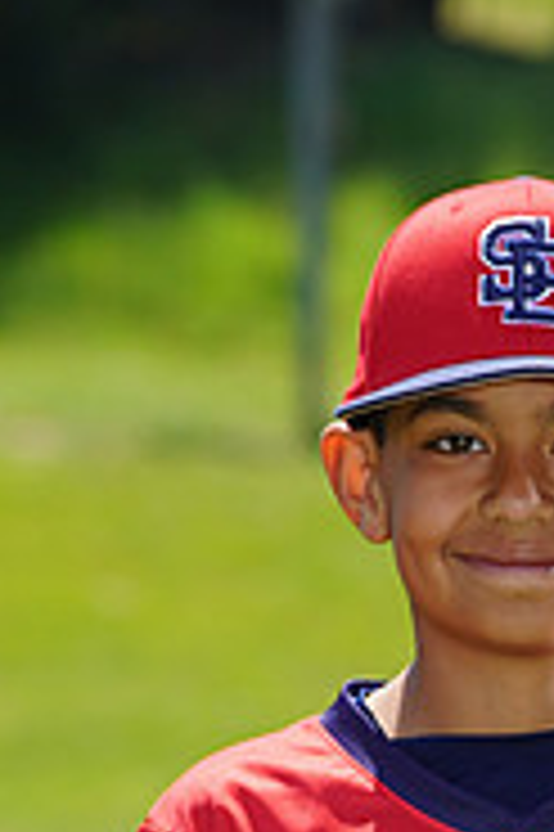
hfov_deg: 2.6
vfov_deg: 3.9
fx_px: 12187
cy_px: 1259
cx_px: 579
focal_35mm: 527
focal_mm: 168
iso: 100
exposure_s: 1/250
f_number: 7.1
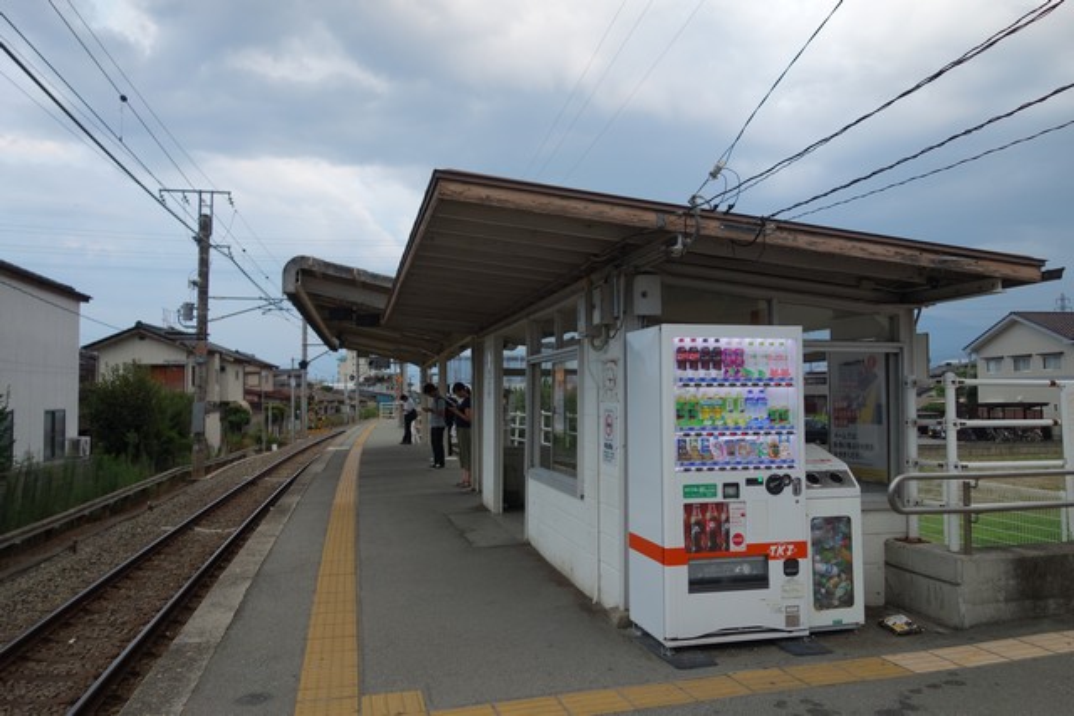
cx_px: 537
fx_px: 835
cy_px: 358
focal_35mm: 28
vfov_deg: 46.4
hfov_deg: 65.5
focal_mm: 10.4
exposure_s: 1/100
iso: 125
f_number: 2.5
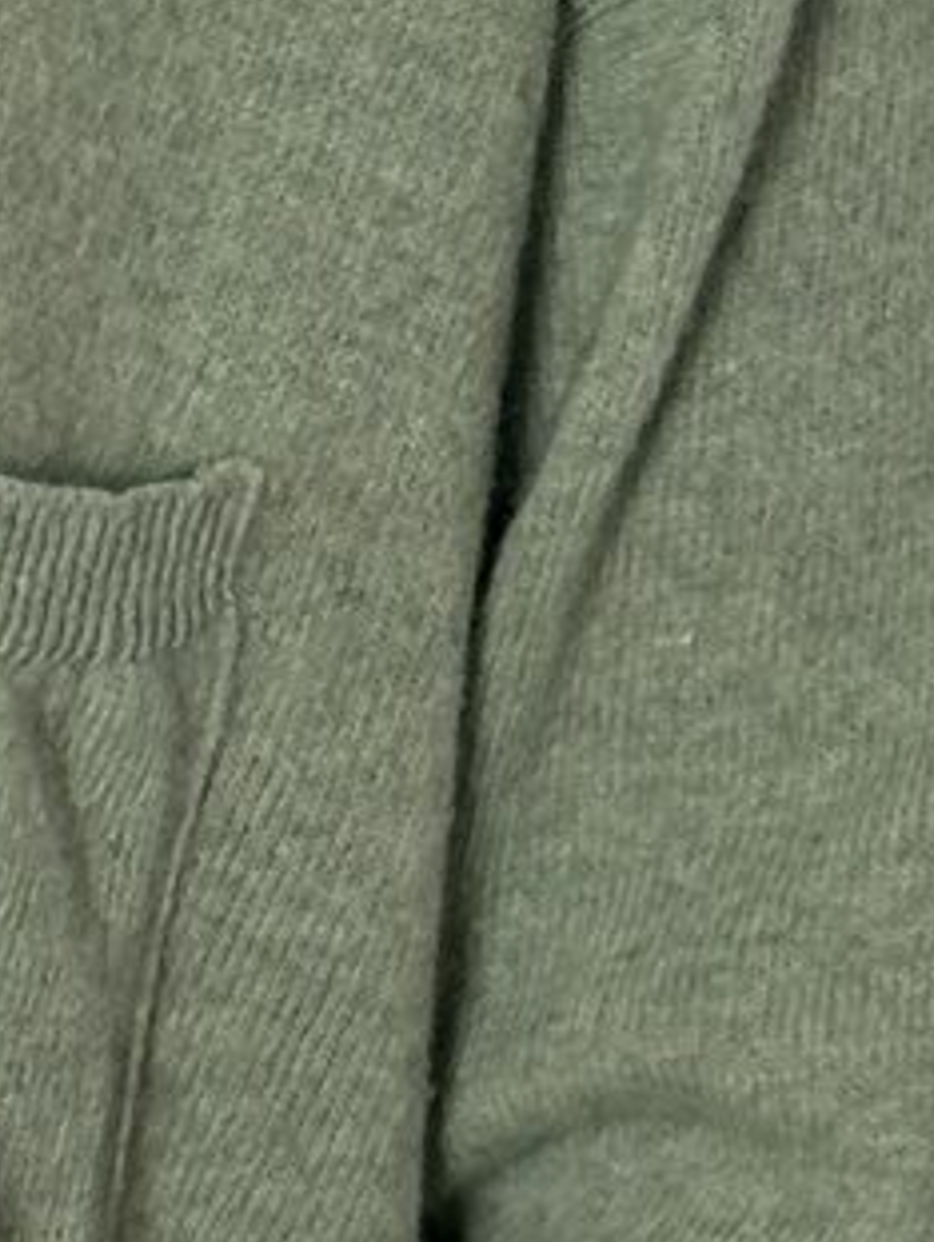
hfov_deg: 5.0
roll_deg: -2.8
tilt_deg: -21.6
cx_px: -886
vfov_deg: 6.6
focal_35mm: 296
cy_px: 1701
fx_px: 10627
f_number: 1.78
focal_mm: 6.76
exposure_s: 1/120
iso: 100
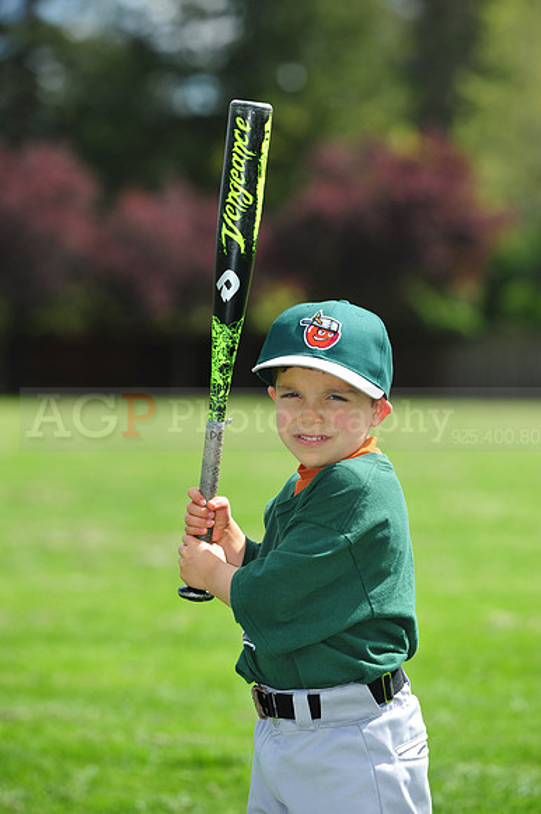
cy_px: 407
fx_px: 3724
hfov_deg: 8.3
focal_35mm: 165
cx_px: 270
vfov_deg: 12.5
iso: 400
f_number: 5
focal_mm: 165
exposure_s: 1/1600
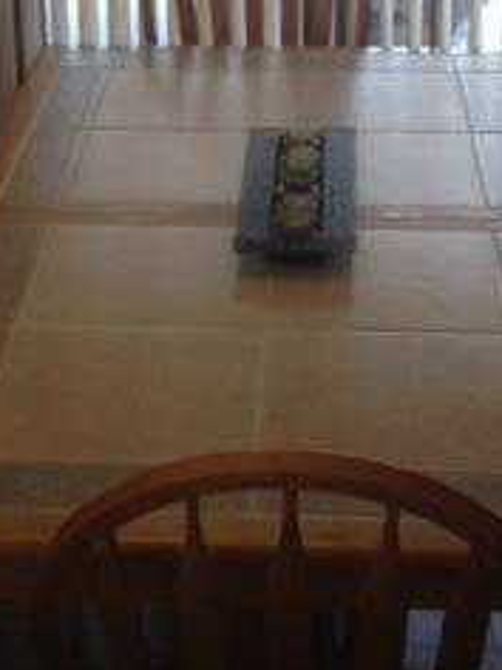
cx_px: 241
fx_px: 1837
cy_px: 91
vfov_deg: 20.3
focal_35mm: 95
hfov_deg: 15.6
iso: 50
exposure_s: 1/60
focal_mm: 4.28
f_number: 2.4
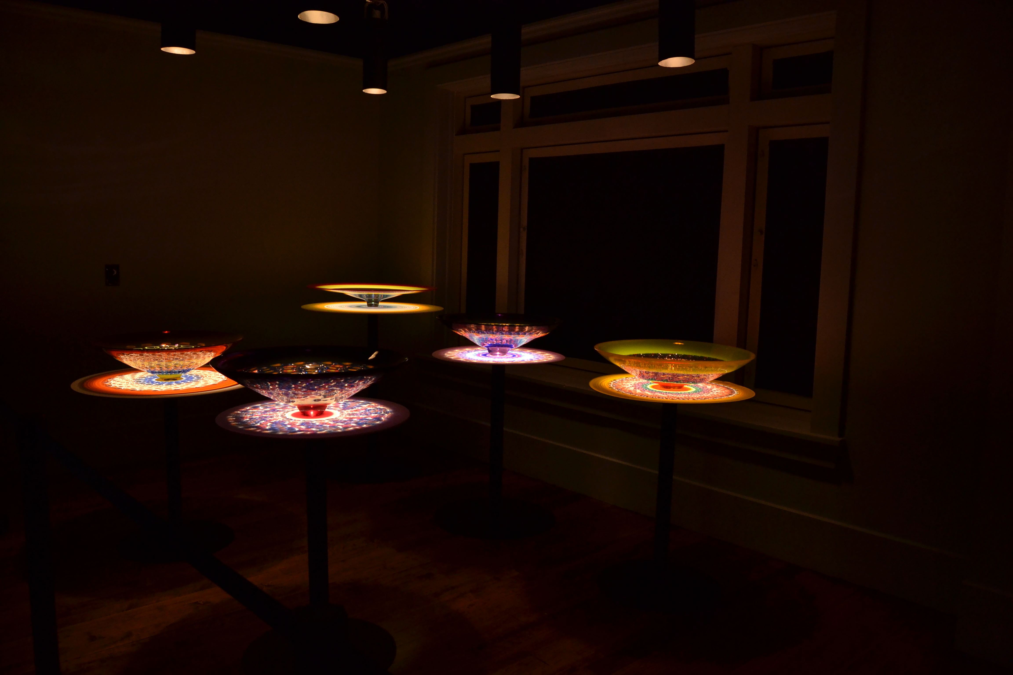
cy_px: 338
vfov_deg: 47.9
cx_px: 506
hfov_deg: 67.4
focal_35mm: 27
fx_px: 760
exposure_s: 1/60
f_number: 5.6
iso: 800
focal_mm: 18
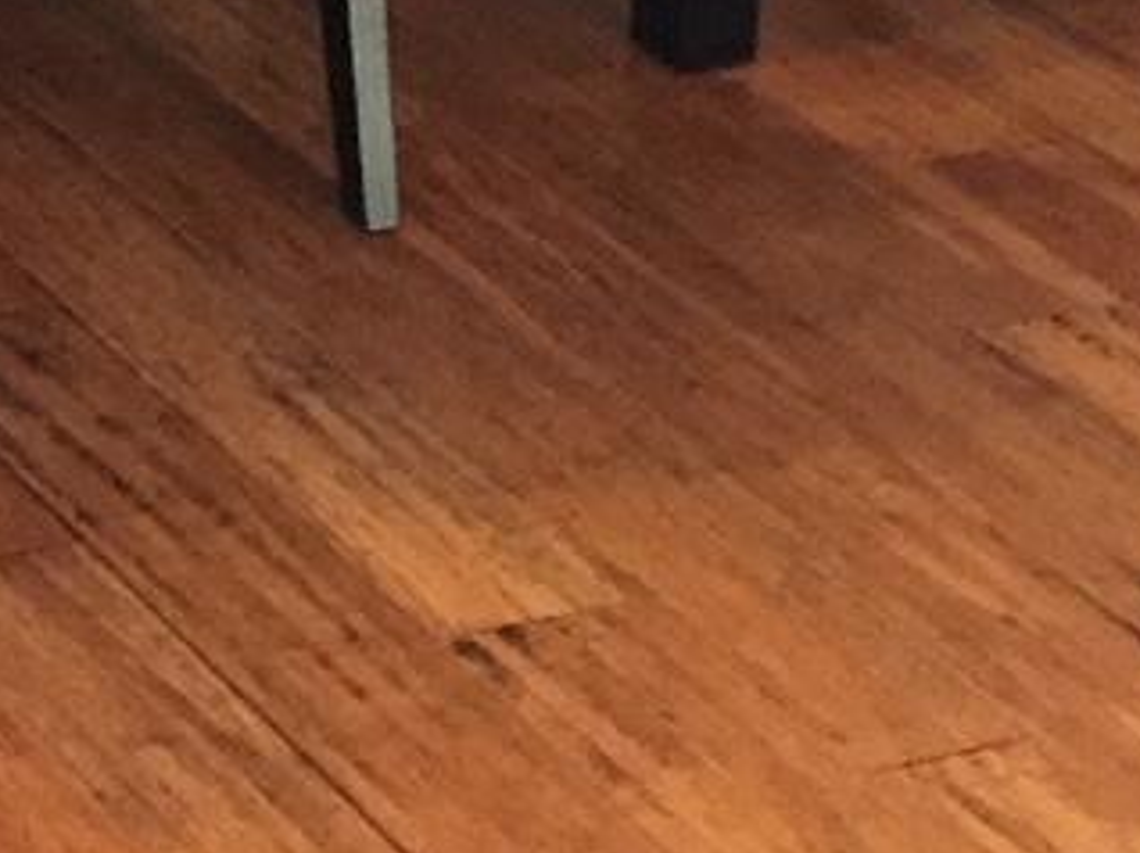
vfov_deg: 8.9
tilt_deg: -9.0
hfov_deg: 12.6
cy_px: -1294
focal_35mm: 149
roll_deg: -1.4
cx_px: -588
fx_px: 4903
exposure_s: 1/15
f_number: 2.2
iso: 320
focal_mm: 4.15
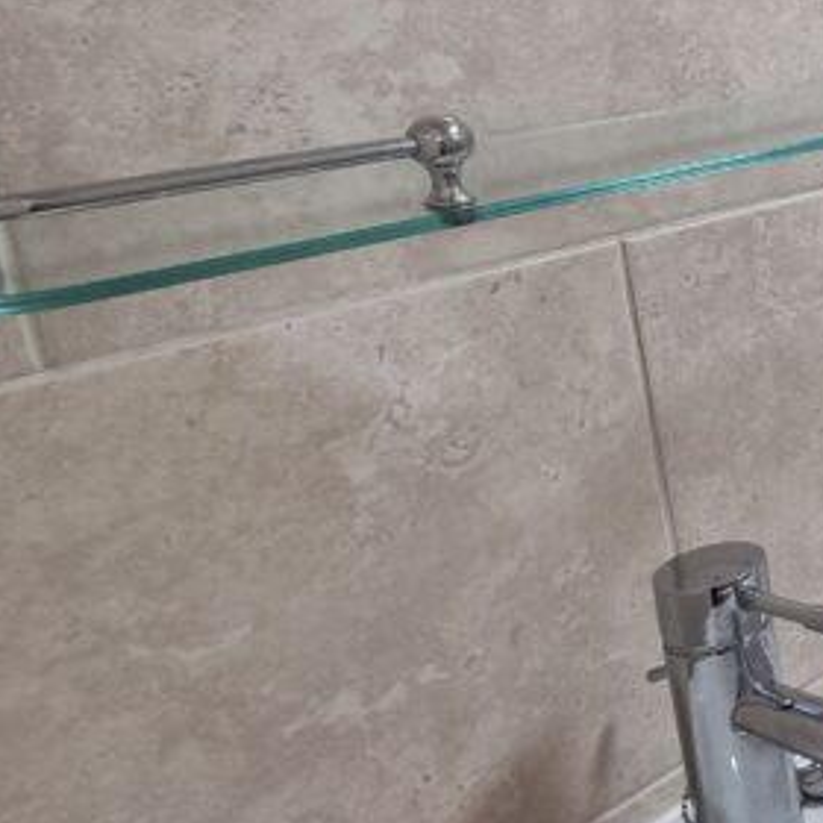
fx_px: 1130
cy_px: 173
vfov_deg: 38.6
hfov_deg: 22.5
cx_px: 1478
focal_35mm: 42
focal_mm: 2.2
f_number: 2.2
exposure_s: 1/50
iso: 200
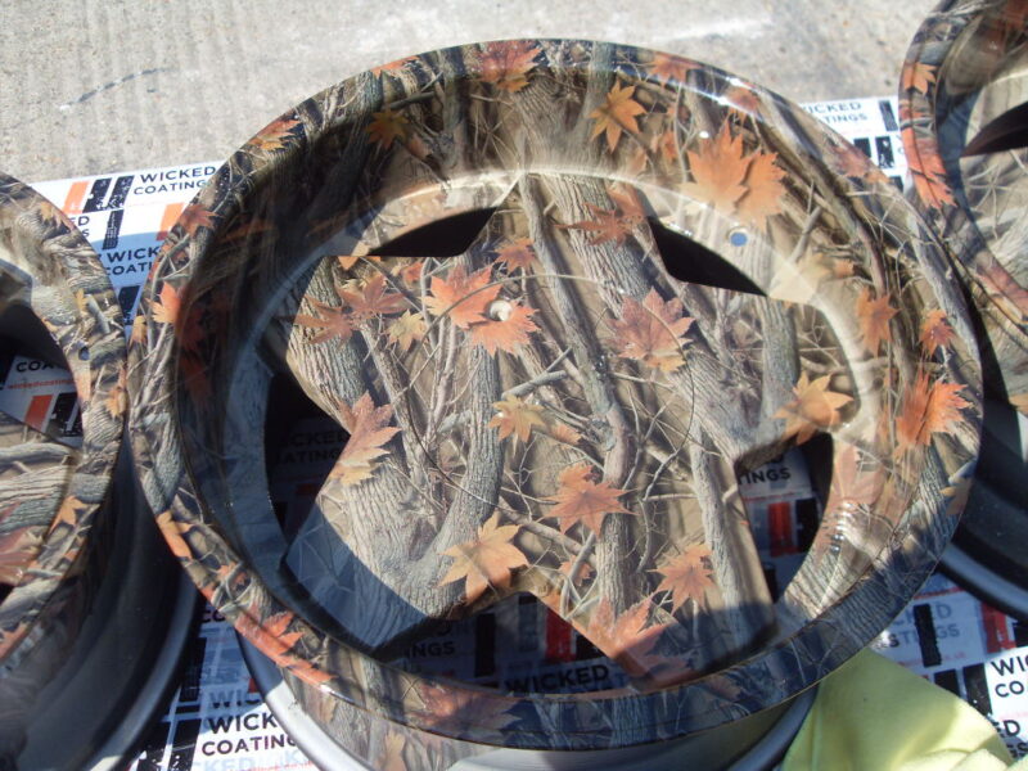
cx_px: 514
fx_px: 1039
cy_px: 386
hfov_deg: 52.6
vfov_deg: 40.7
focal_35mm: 35
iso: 80
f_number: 7
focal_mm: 6.3
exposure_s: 1/180
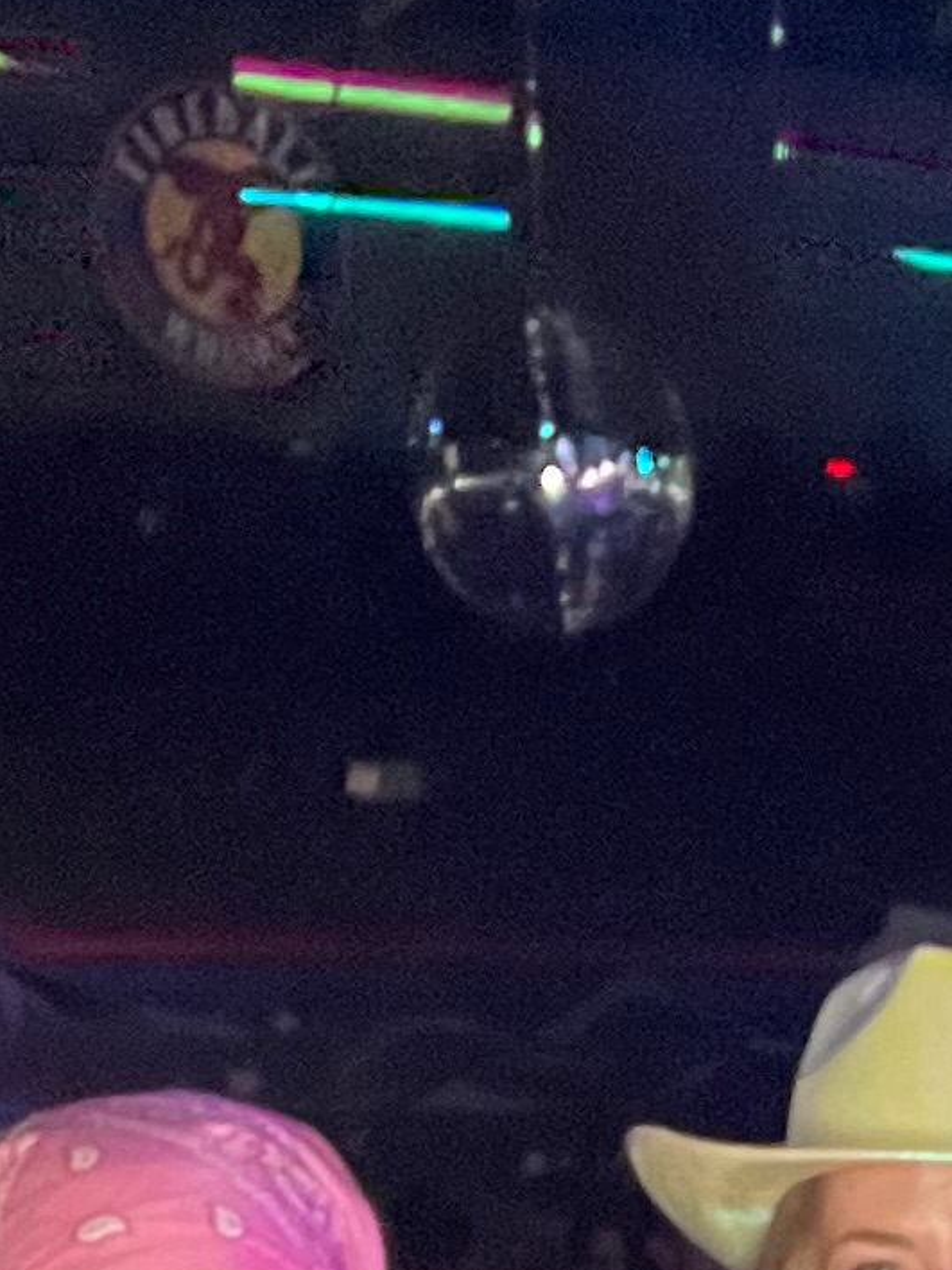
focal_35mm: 131
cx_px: 1244
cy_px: 3162
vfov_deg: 11.9
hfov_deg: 11.0
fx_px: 4804
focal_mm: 2.71
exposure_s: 1/30
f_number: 2.2
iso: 640
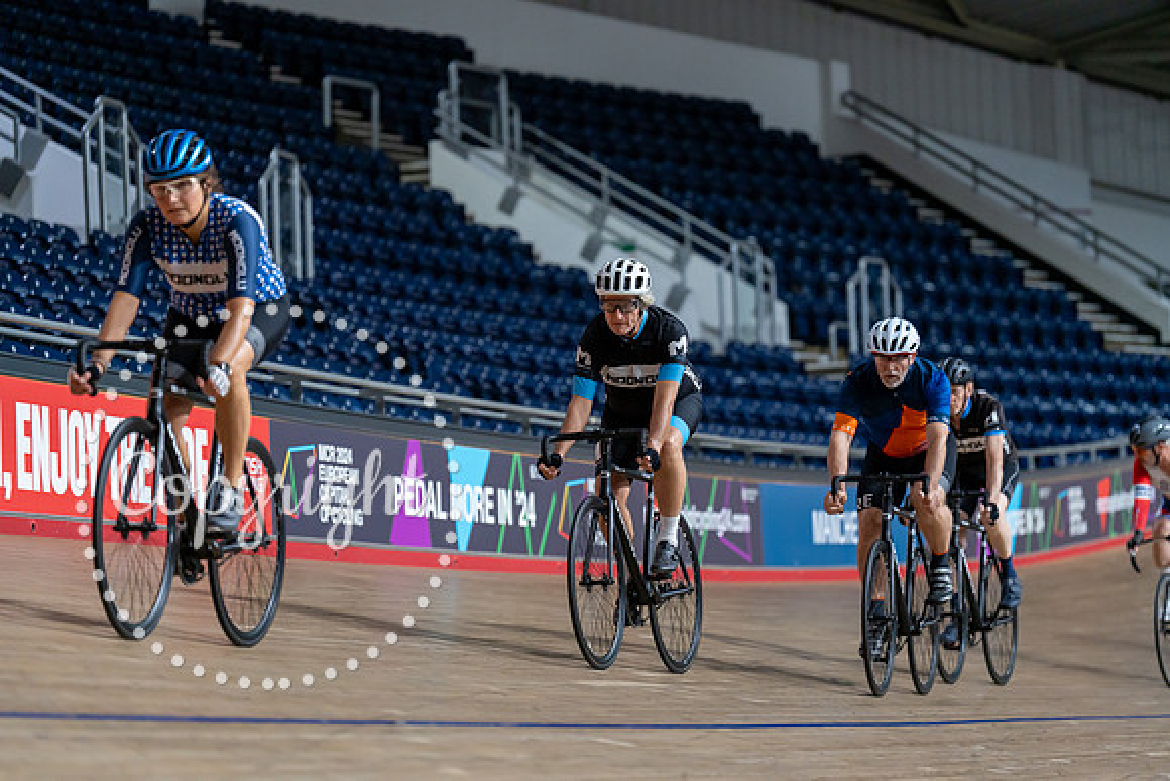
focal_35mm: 146
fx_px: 4746
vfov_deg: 9.4
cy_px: 390
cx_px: 585
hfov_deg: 14.1
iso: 3200
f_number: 2.8
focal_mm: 146
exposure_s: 1/800
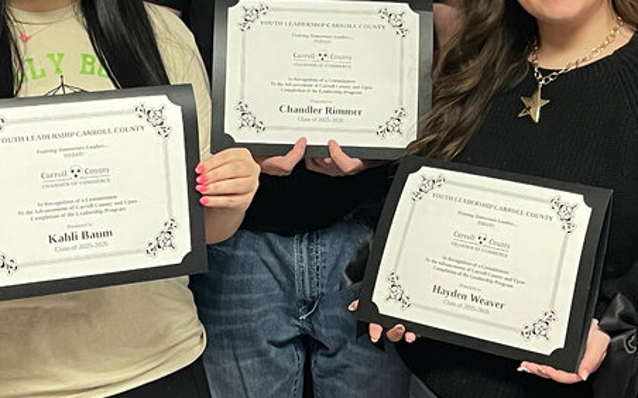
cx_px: 327
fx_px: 1529
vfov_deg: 14.8
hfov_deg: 23.6
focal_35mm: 88
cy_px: 152
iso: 320
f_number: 1.6
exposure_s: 1/60
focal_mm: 5.1
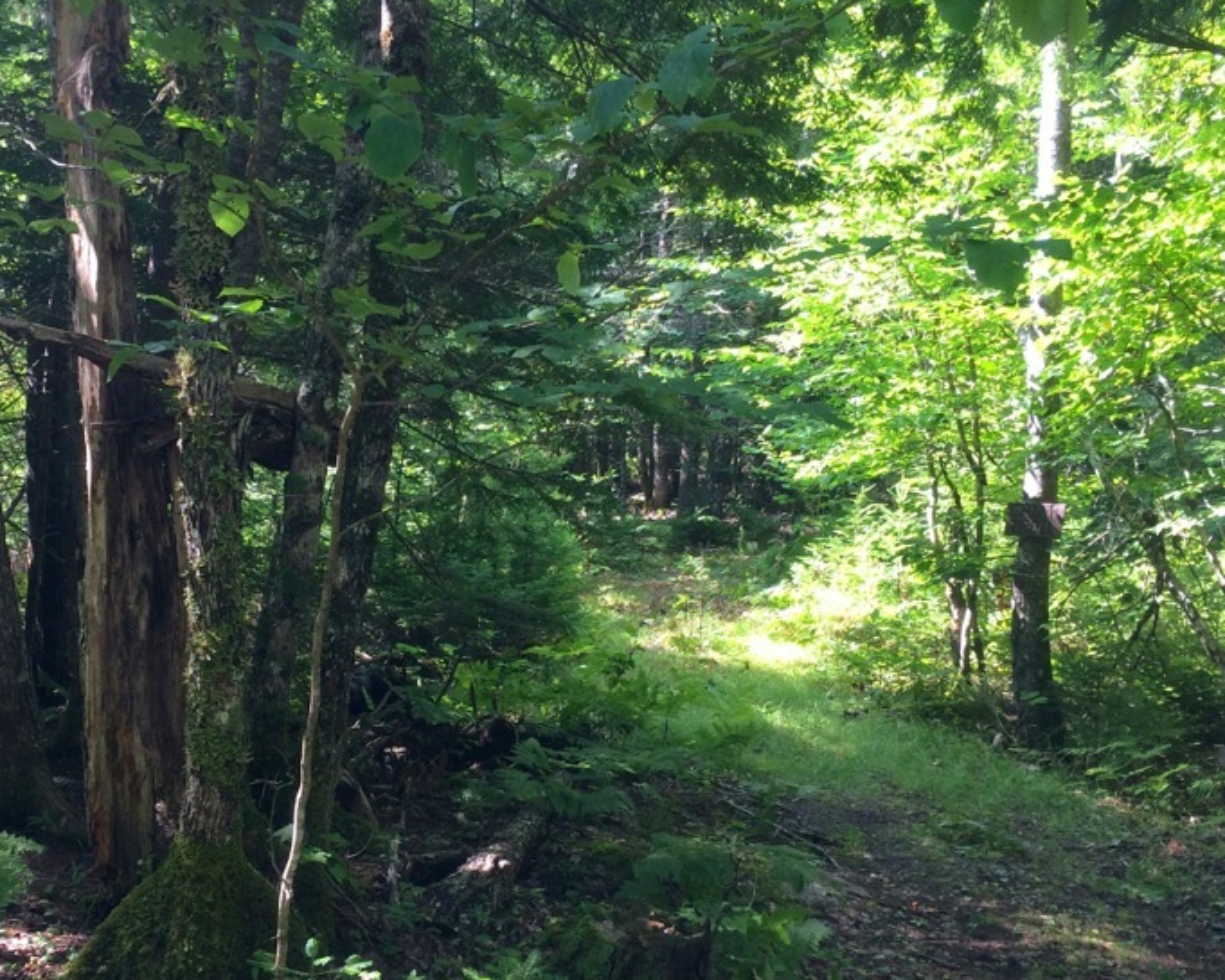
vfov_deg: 34.1
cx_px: 416
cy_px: 577
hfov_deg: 41.5
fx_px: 1595
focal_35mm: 44
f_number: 2.2
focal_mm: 4.12
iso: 50
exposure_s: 1/120
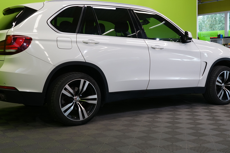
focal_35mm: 48
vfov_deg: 28.0
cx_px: 105
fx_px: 307
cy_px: 61
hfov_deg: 41.1
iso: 500
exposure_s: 1/40
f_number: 6.3
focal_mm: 31
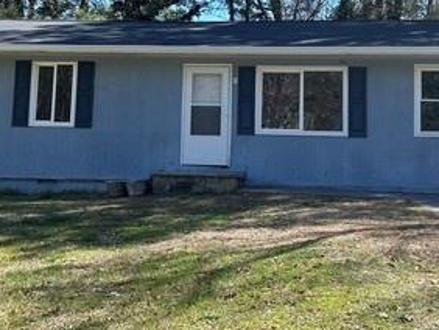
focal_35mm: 59
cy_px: 92
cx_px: 215
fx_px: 749
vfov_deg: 24.6
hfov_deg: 32.7
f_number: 1.5
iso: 50
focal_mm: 5.7
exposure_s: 1/1449
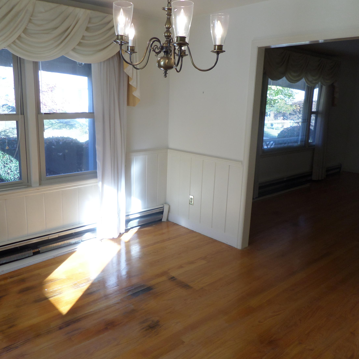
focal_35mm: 29
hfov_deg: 55.5
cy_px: 179
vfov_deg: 55.6
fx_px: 340
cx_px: 158
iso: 80
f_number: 3.1
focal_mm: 4.3
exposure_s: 1/45
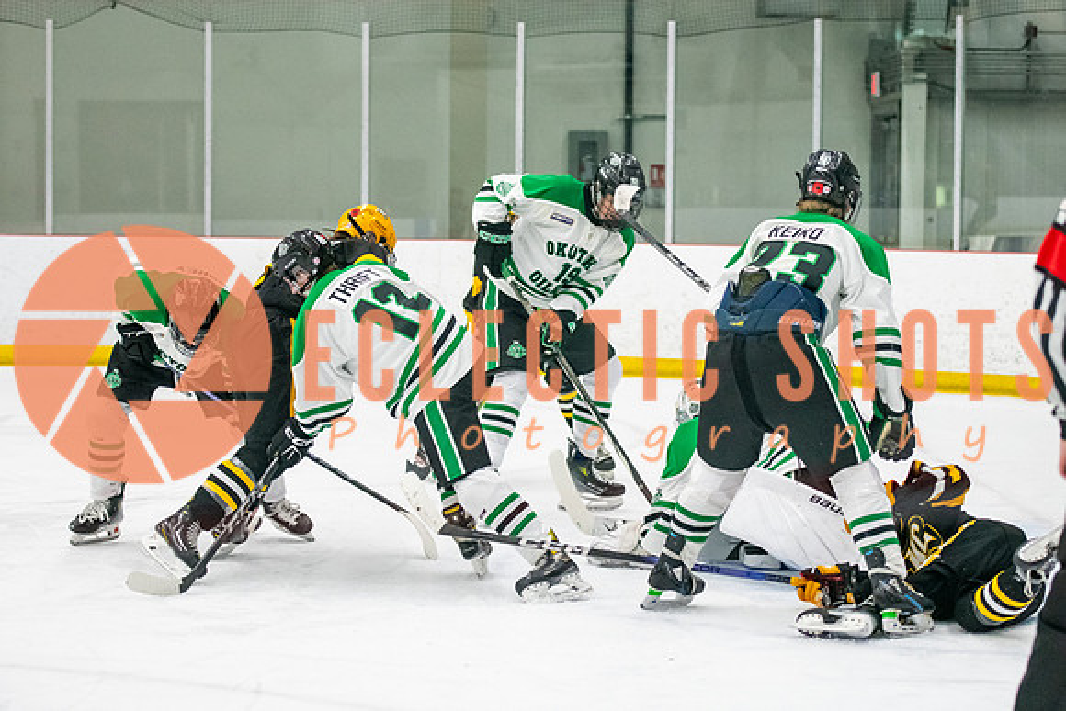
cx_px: 615
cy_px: 355
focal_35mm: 112
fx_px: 3309
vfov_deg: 12.3
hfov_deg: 18.3
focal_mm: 75
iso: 4000
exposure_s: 1/800
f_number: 2.8
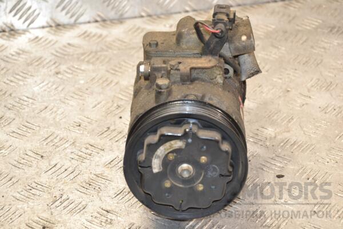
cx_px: 172
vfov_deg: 12.2
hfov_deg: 18.2
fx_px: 1072
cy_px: 114
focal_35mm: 112
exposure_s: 1/80
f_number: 5.3
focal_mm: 75
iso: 800
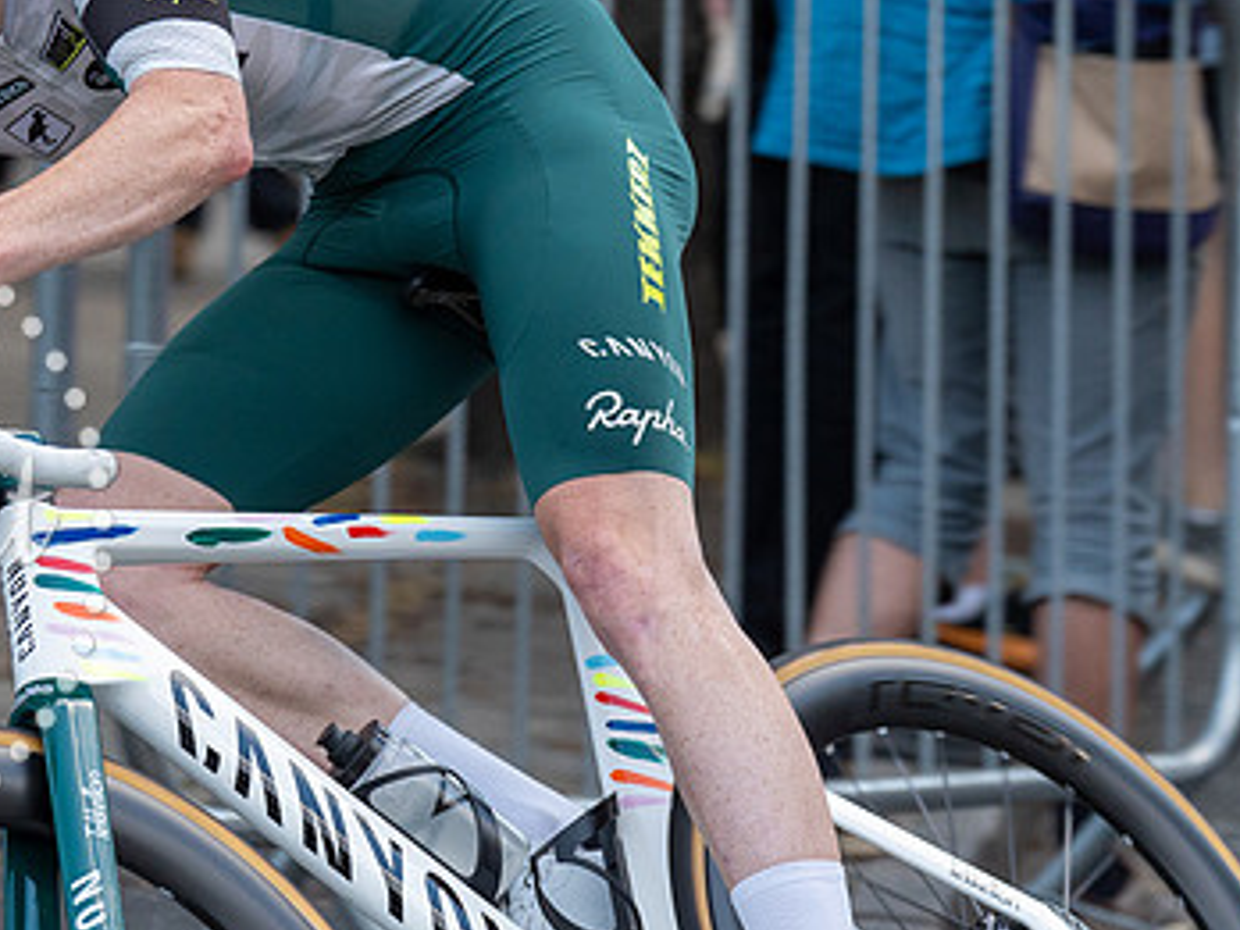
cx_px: 90
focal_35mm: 246
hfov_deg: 8.0
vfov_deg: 6.0
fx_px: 8812
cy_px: 53
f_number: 3.5
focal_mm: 108
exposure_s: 1/800
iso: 1250
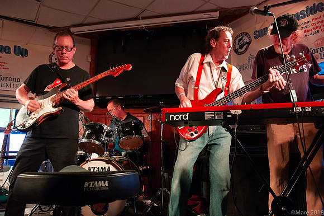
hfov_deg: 60.3
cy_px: 108
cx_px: 162
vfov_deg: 42.3
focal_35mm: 31
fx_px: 279
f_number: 6.3
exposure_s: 1/40
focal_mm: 31
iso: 6400
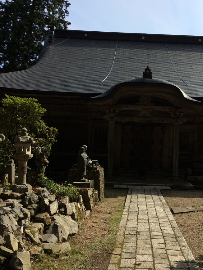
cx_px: 139
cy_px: 140
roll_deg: -0.8
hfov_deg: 35.5
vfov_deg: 46.8
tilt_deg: +0.0
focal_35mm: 40
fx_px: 313
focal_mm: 4.15
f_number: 2.2
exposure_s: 1/1953
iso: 32
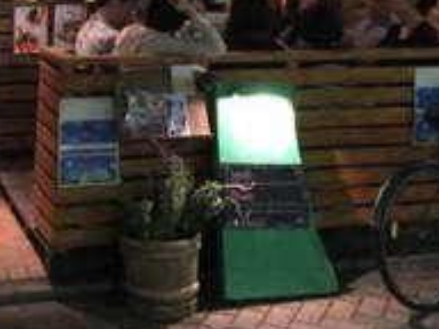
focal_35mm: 68
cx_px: 126
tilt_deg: -1.2
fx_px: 862
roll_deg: -1.0
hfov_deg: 28.3
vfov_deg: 20.7
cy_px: -23
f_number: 2.2
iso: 100
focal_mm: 4.15
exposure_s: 1/4
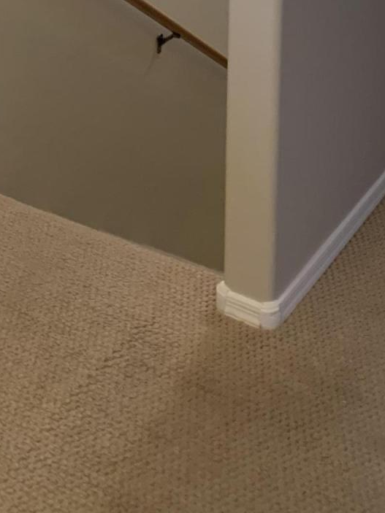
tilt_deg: -10.1
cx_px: 201
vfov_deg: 23.1
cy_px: -170
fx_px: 1098
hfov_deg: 19.9
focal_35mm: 74
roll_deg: -2.4
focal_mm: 4.25
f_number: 1.8
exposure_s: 1/30
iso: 400
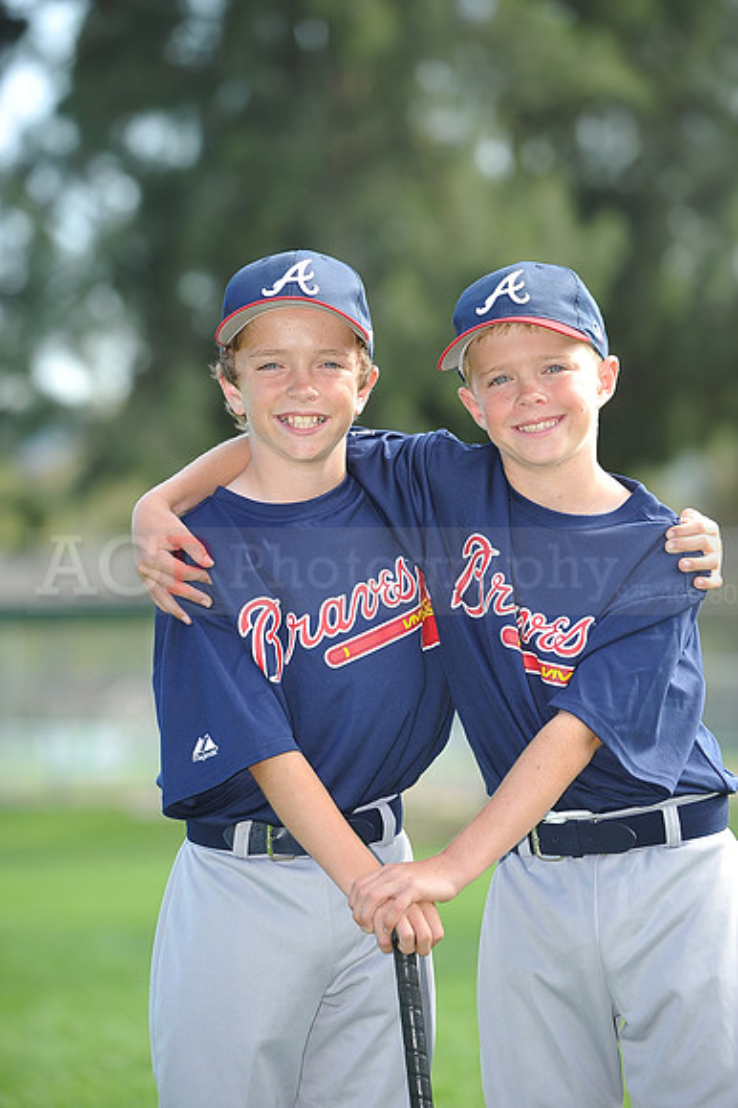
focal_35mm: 200
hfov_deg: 6.9
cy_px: 554
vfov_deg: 10.3
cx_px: 369
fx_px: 6157
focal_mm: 200
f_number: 4.5
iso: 200
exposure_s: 1/320
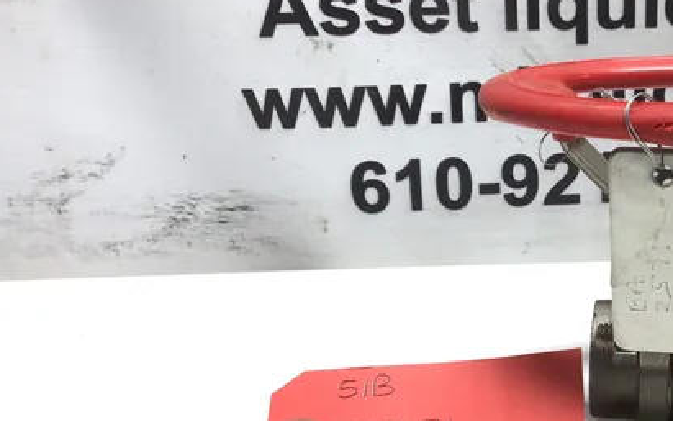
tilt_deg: -17.5
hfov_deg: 32.6
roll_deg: +0.0
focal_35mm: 60
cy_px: 206
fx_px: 1101
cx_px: 585
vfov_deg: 21.6
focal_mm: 3.3
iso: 40
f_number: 2.4
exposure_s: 1/120
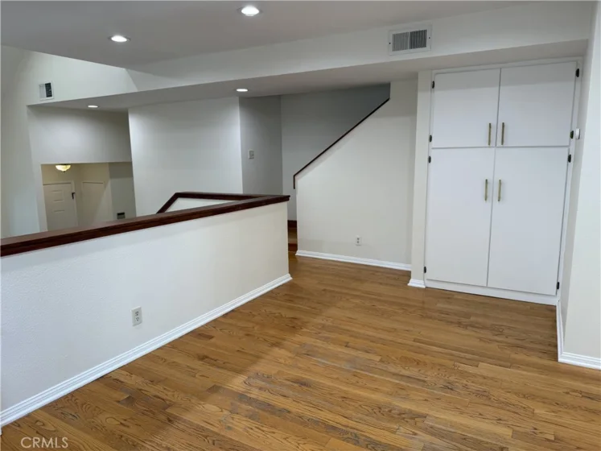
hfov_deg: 71.6
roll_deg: +0.4
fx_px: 417
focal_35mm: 24
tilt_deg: -8.0
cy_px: 226
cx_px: 300
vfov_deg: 56.8
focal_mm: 6.76
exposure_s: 1/120
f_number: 1.78
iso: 80
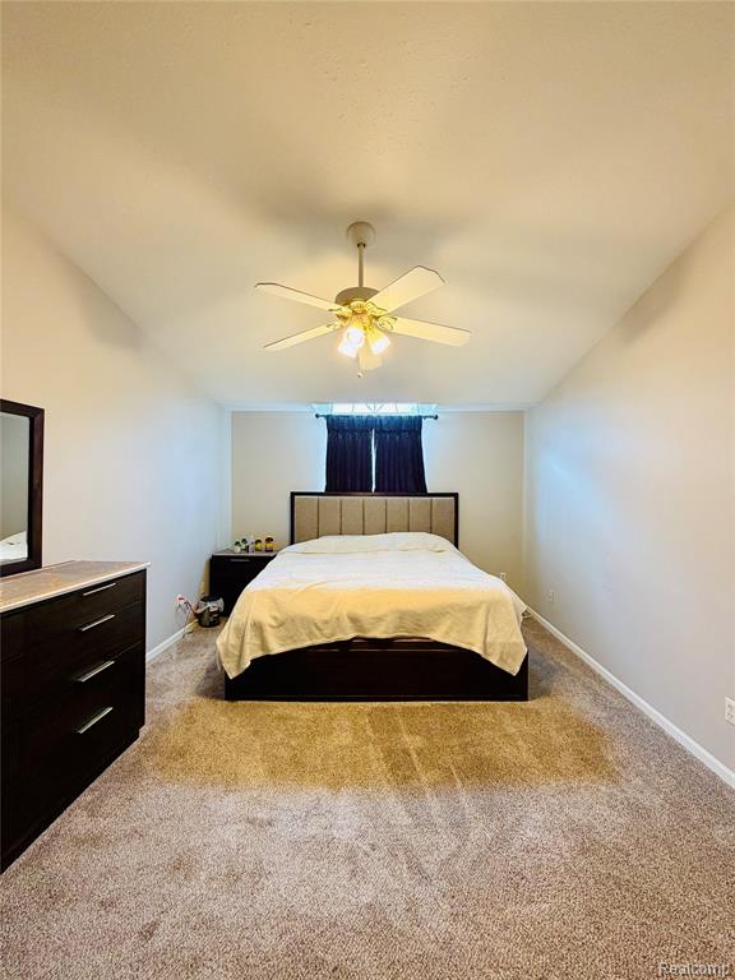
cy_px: 490
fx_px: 396
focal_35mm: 14
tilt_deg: +0.9
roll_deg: -0.9
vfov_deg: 102.1
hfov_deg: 85.7
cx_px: 368
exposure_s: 1/120
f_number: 2.2
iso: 320
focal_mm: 2.22
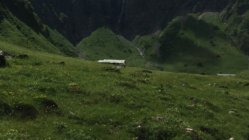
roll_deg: -1.3
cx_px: 139
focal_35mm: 54
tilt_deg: +12.0
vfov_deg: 21.9
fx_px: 357
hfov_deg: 38.4
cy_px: 25
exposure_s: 1/4405
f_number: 2.2
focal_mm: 4.15
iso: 32
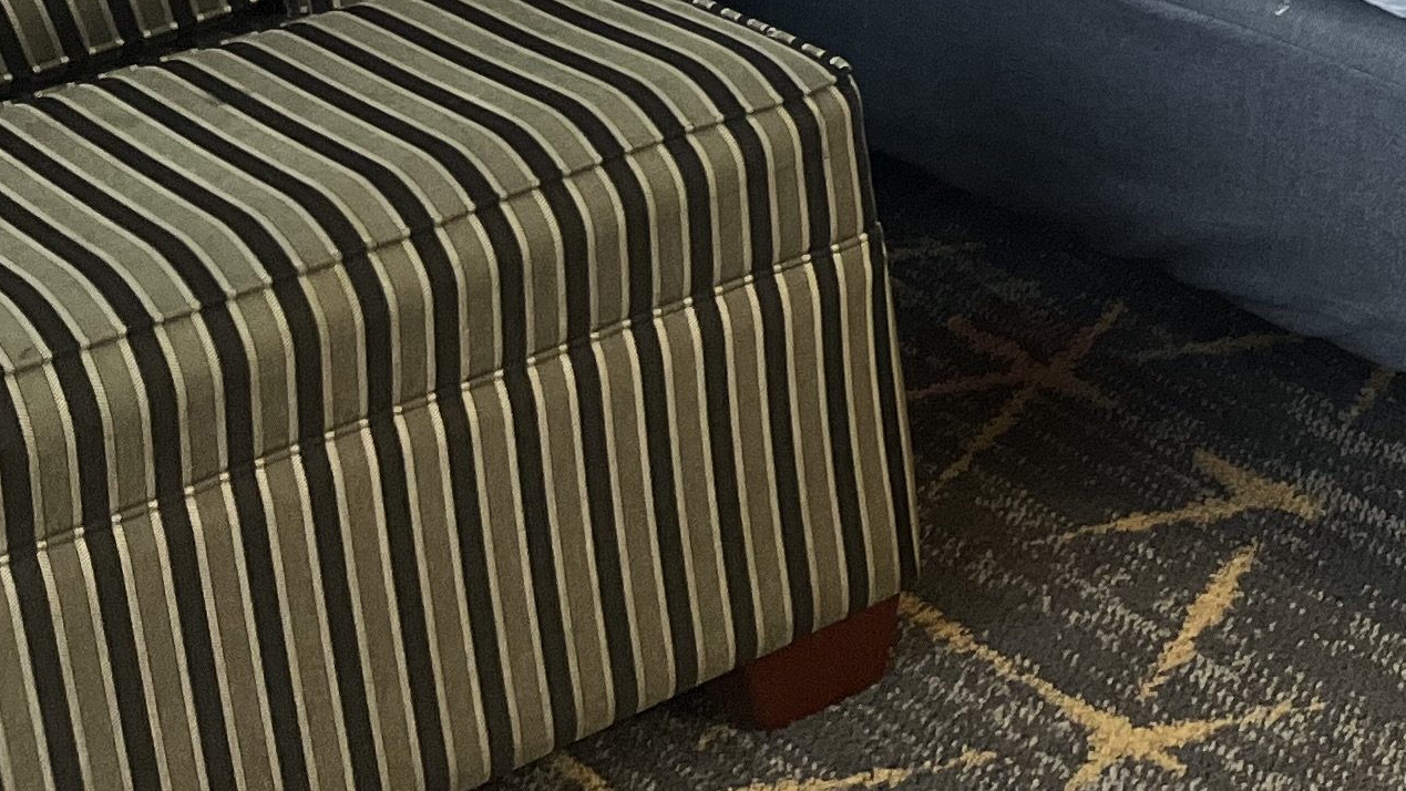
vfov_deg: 12.5
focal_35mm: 90
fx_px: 3356
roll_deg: +3.3
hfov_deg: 20.3
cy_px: -547
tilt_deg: -12.3
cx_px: 2124
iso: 200
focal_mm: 5.1
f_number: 1.6
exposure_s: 1/60
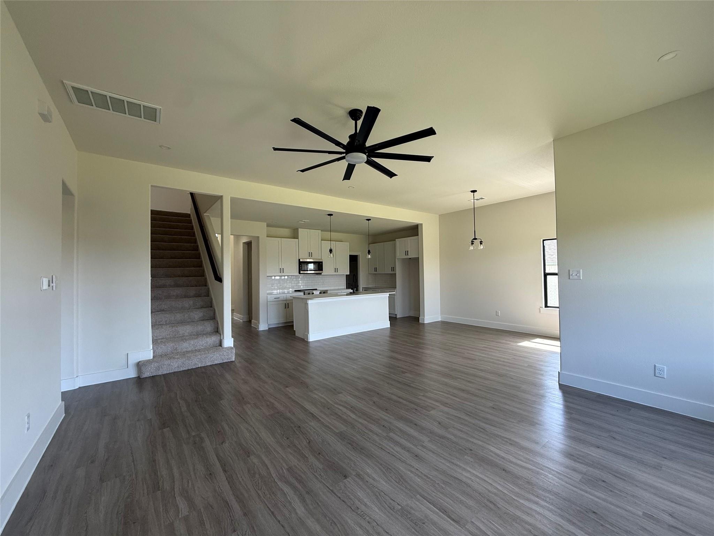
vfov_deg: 85.7
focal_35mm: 14
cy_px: 268
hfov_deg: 102.1
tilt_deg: +2.3
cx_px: 357
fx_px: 289
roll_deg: +1.4
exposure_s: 1/99
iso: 100
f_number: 2.2
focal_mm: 2.22
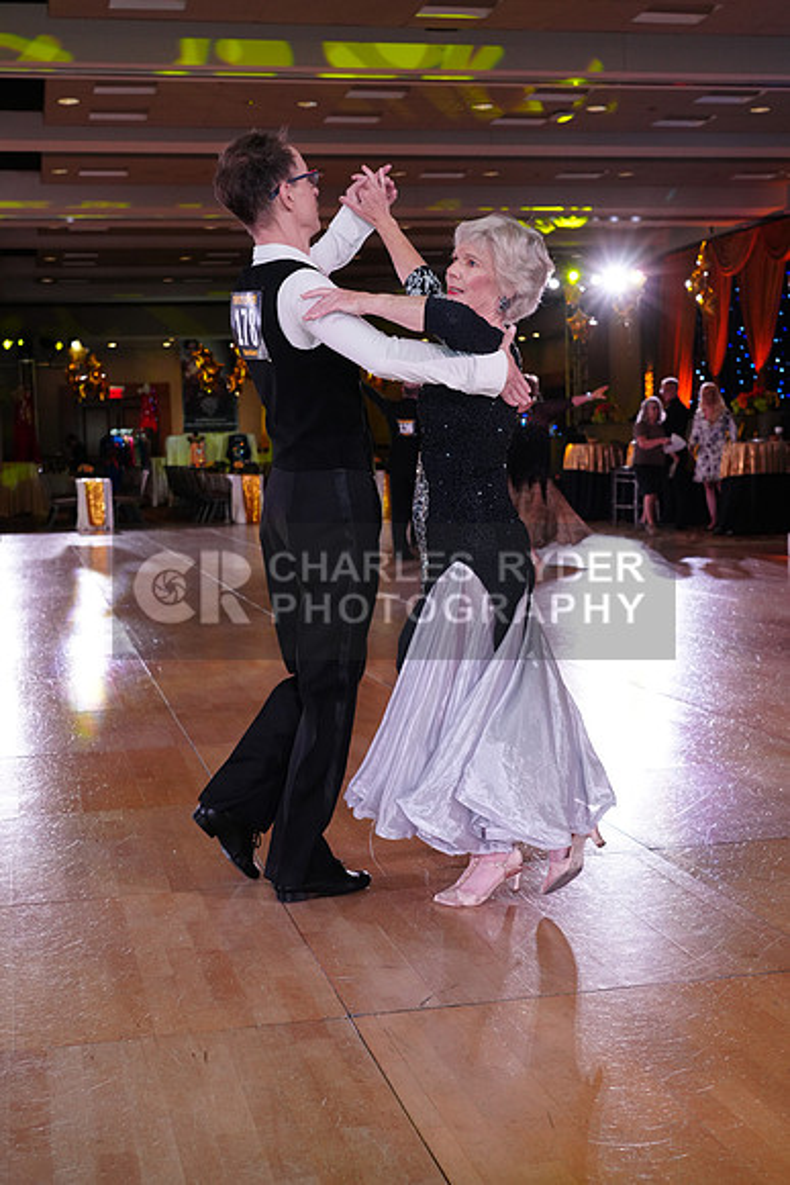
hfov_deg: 29.3
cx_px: 395
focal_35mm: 46
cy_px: 592
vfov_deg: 42.7
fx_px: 1513
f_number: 5.6
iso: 2000
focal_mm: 46
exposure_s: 1/250
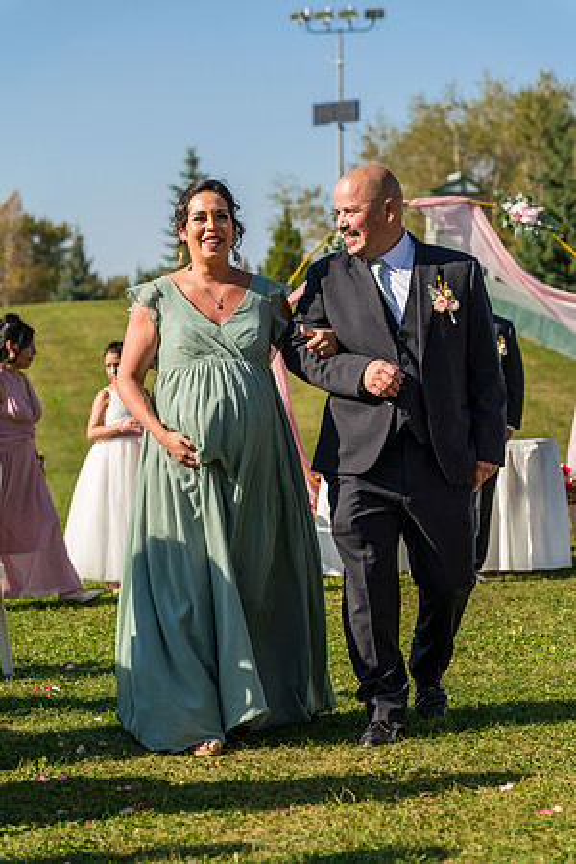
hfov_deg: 13.3
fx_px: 2472
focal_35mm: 103
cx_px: 288
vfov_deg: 19.8
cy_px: 432
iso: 250
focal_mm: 103
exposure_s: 1/1000
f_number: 5
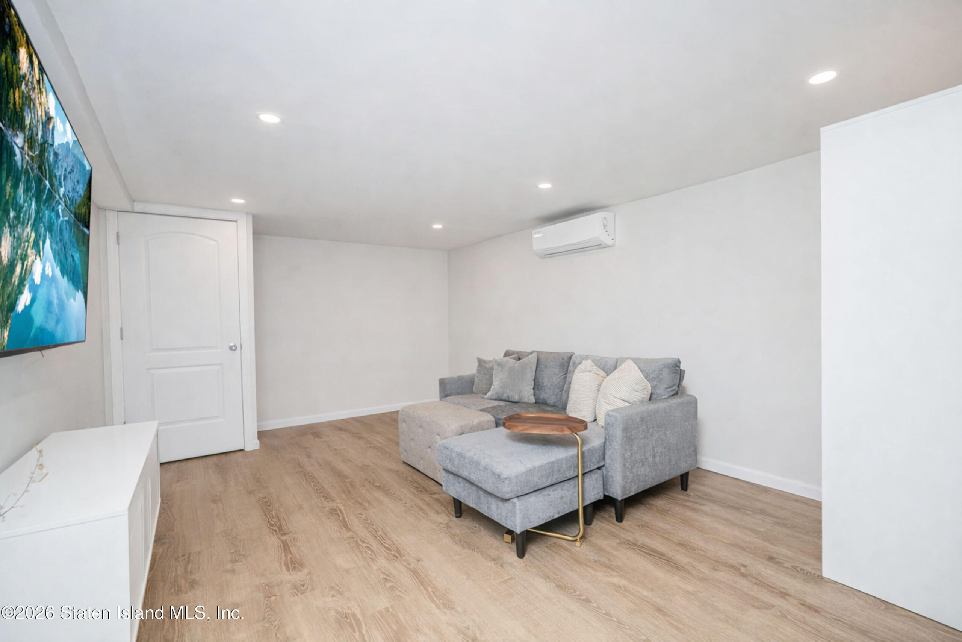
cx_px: 481
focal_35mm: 16
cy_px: 321
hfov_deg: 96.7
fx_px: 428
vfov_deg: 73.8
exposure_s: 1/25
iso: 64
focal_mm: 16
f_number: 4
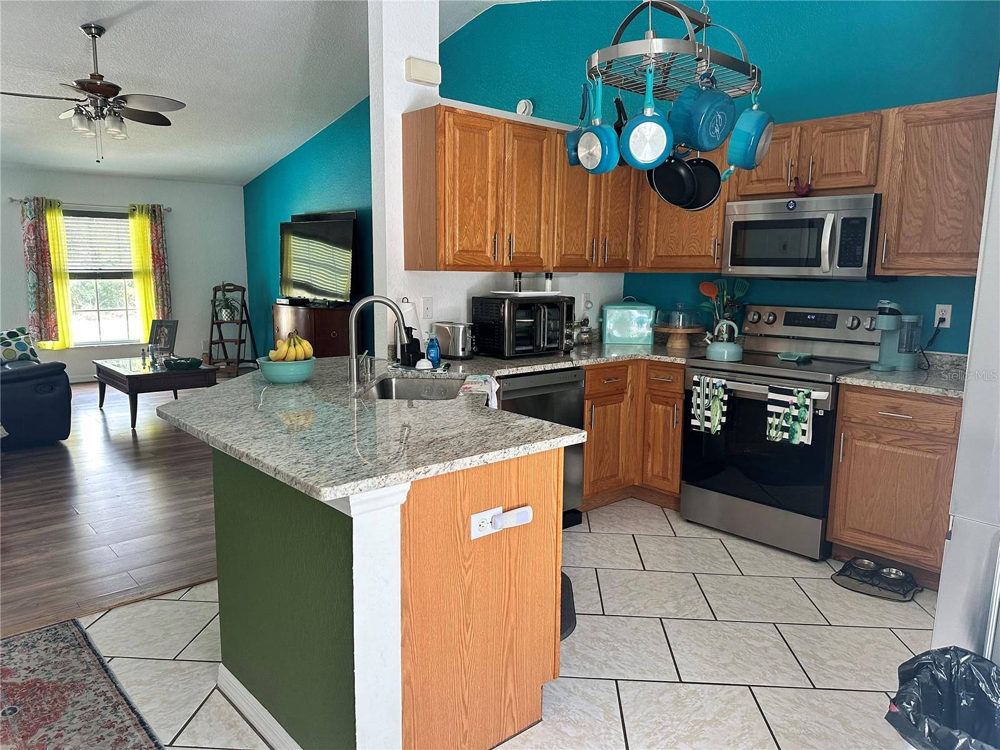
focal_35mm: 24
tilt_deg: -6.6
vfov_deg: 56.8
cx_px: 500
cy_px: 375
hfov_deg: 71.6
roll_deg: -0.2
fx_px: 693
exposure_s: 1/109
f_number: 1.78
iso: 250
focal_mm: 6.86
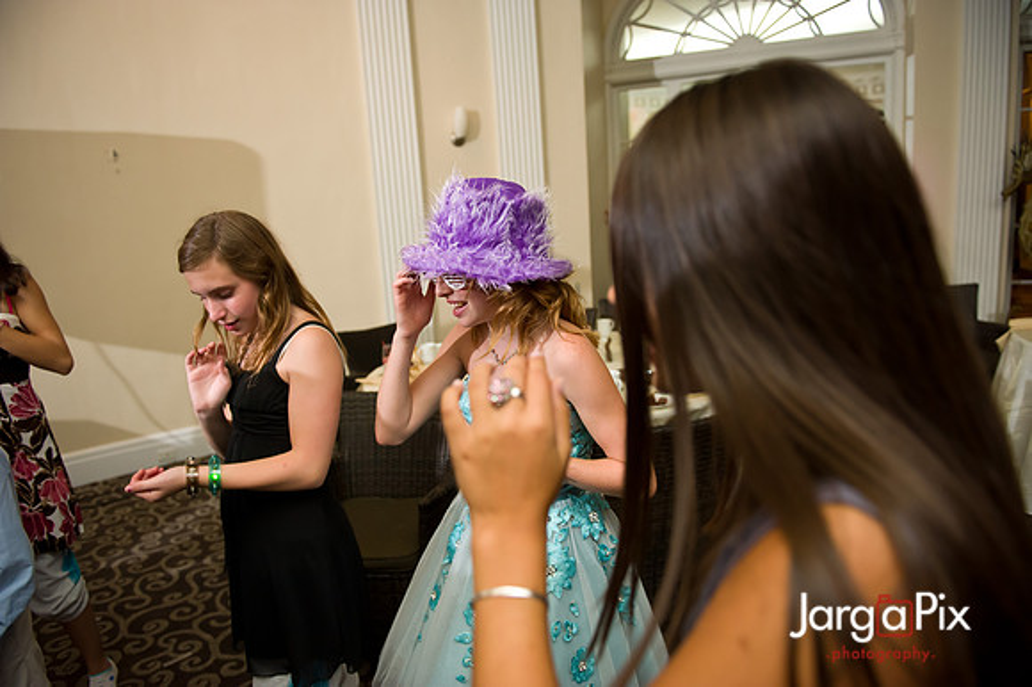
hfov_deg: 73.8
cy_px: 344
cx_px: 516
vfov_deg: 53.1
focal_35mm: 24
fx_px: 688
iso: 1600
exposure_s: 1/125
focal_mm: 24
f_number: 3.2
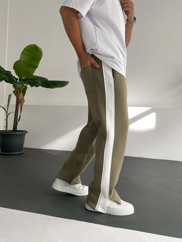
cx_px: 91
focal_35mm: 29
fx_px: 203
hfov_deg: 48.2
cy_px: 121
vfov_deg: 61.7
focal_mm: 3
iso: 32
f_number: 1.8
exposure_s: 1/120
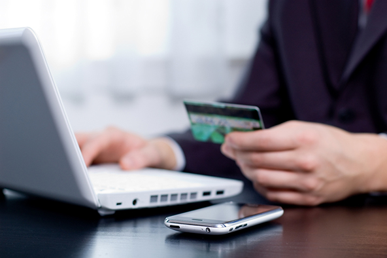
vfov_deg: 18.2
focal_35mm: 75
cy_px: 129
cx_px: 194
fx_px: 806
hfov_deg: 27.0
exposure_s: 1/160
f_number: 2.8
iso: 200
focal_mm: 50
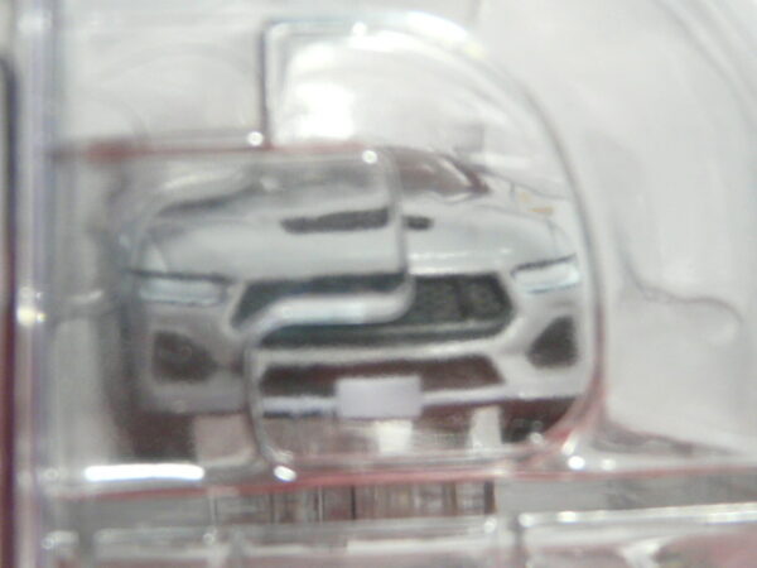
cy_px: 284
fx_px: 3521
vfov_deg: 9.2
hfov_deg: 12.3
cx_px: 378
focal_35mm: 161
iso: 200
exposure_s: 1/25
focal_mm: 16.6
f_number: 3.6
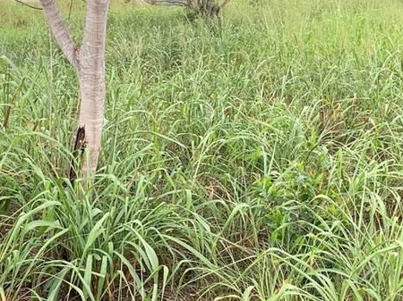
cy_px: 180
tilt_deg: -9.4
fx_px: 861
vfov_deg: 19.9
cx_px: 127
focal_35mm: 74
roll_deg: -0.8
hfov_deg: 26.2
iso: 25
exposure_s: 1/276
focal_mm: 4.25
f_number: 1.8
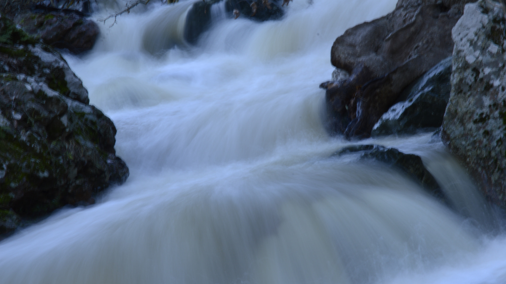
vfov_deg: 3.9
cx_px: 253
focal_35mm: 315
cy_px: 140
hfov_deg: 6.9
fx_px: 4226
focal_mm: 200
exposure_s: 1
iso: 100
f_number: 32
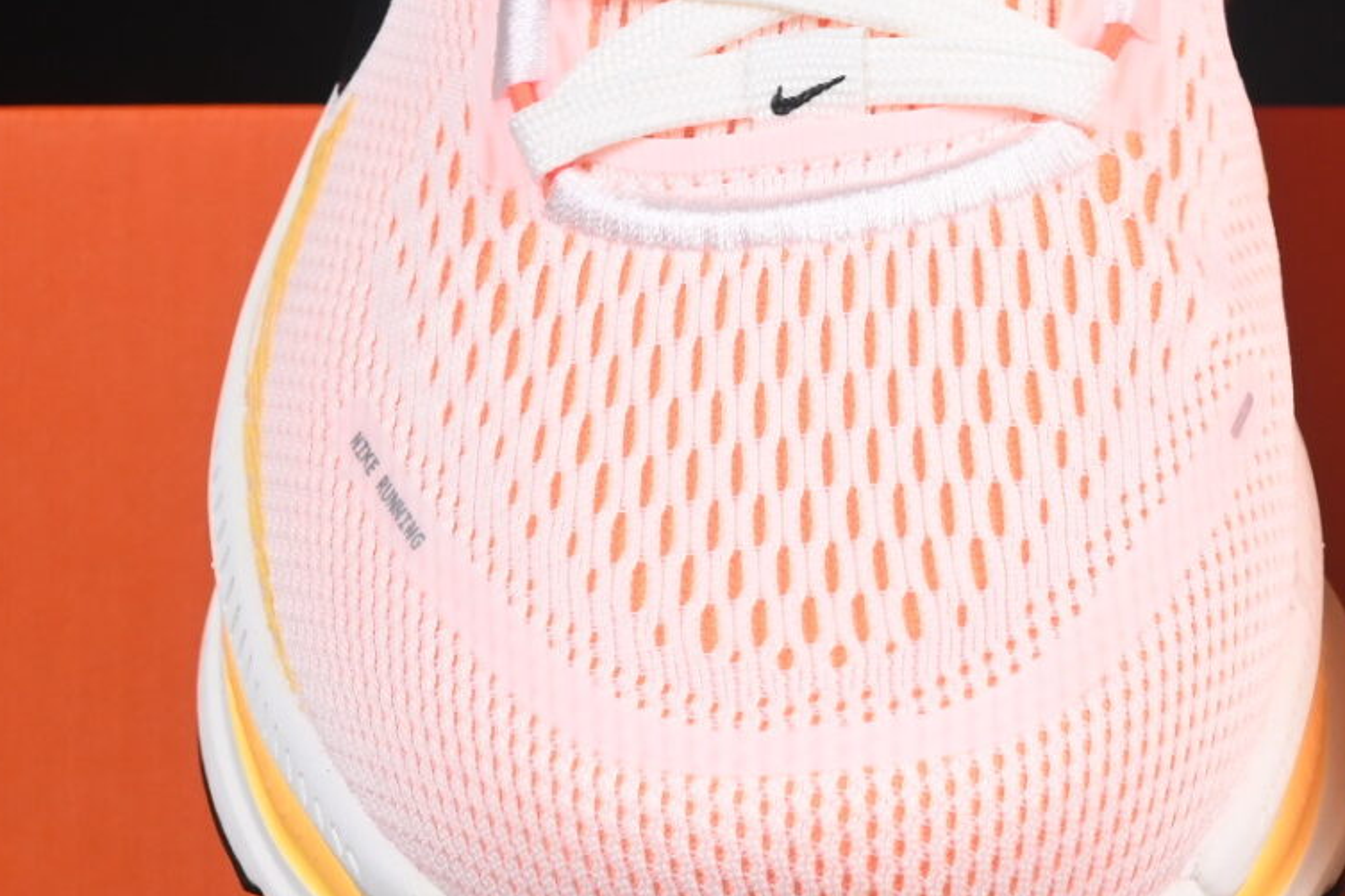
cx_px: 1375
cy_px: 151
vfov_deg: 5.4
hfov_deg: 8.0
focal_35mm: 255
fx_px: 9526
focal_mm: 50
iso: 160
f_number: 8
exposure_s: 1/80
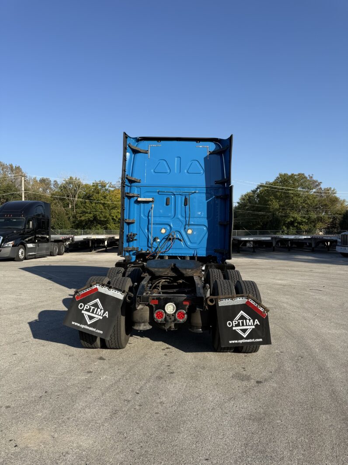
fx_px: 322
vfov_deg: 71.6
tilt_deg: +1.4
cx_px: 174
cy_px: 232
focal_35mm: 24
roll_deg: -1.2
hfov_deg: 56.8
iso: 80
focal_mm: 6.76
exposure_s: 1/3584
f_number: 1.78
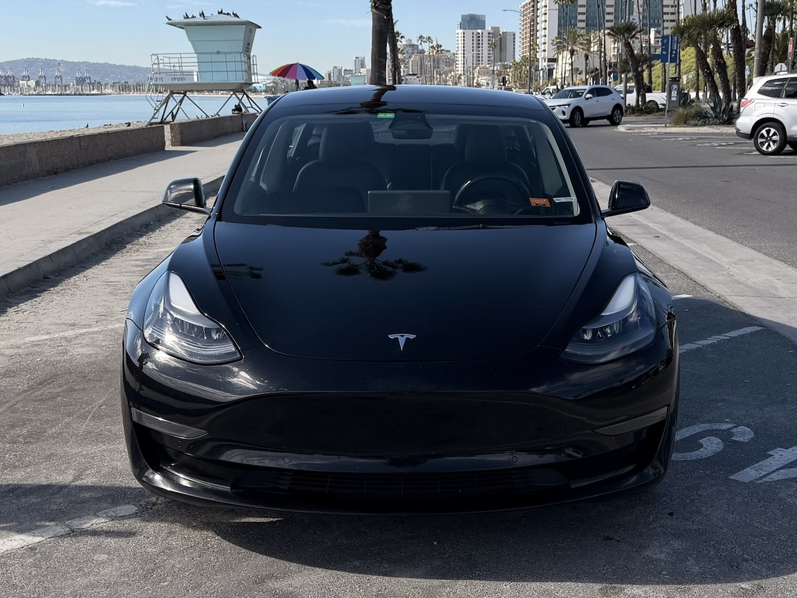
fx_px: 553
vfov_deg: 56.8
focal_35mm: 24
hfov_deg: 71.6
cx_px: 398
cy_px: 299
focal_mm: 6.76
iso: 80
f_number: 1.78
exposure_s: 1/3425
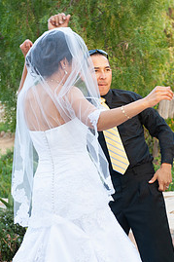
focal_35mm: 117
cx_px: 141
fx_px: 849
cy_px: 149
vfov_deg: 17.5
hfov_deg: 11.7
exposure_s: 1/160
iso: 640
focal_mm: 70
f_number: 5.6
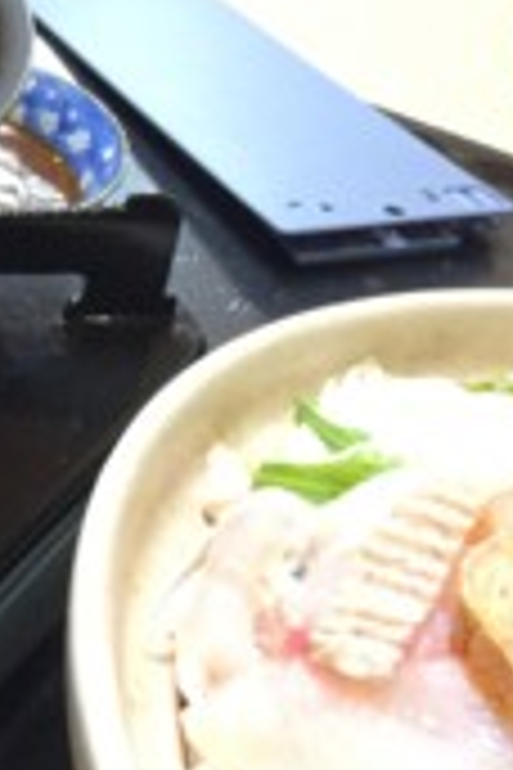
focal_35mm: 82
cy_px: 36
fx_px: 1753
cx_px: -180
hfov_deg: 15.7
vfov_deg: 23.9
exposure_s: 1/24
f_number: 2.2
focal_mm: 4.12
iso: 320
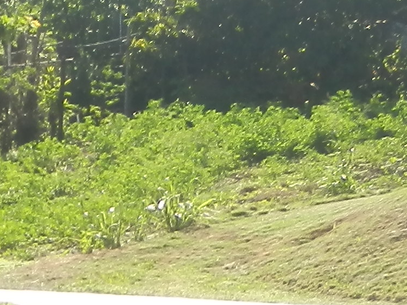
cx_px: -620
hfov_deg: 5.4
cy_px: 861
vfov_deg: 4.1
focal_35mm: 350
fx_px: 4116
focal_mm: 10.1
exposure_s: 1/200
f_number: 4.5
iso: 80
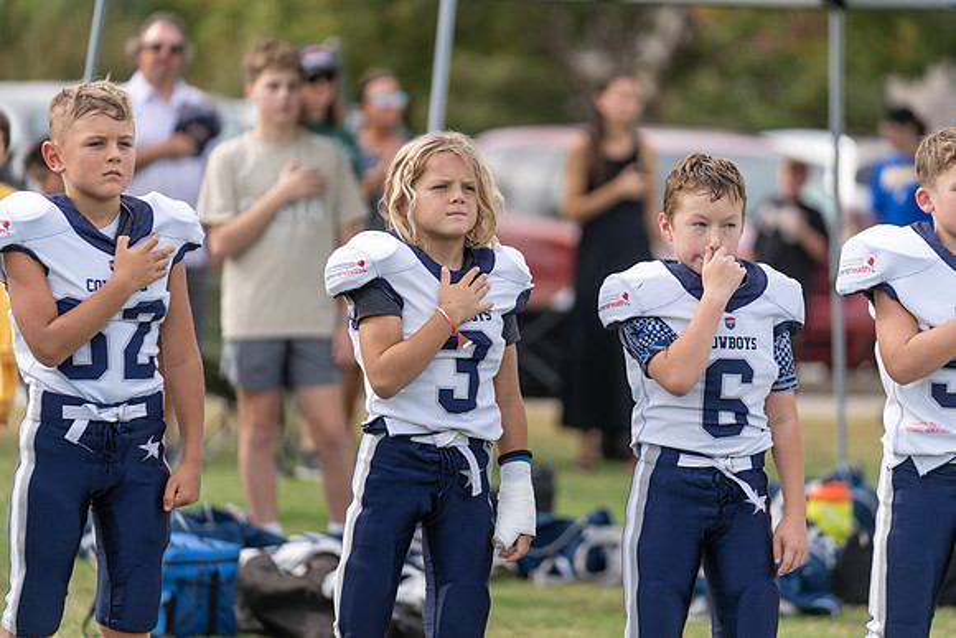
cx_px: 478
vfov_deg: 6.9
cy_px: 319
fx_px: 5312
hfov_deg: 10.3
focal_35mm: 200
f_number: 2.8
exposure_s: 1/1250
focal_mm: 200
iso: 160
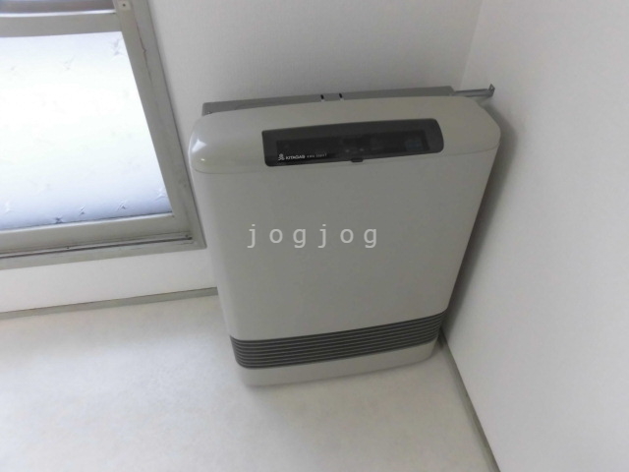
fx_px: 436
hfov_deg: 71.6
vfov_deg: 56.8
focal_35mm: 24
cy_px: 236
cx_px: 314
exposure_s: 1/40
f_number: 3.1
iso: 250
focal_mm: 4.3
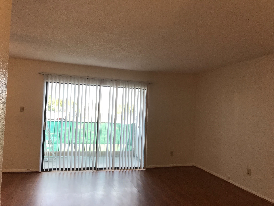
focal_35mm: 28
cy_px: 103
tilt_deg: +2.5
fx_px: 222
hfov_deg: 63.4
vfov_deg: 49.7
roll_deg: -1.9
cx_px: 137
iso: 40
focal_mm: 3.99
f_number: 1.8
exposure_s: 1/120
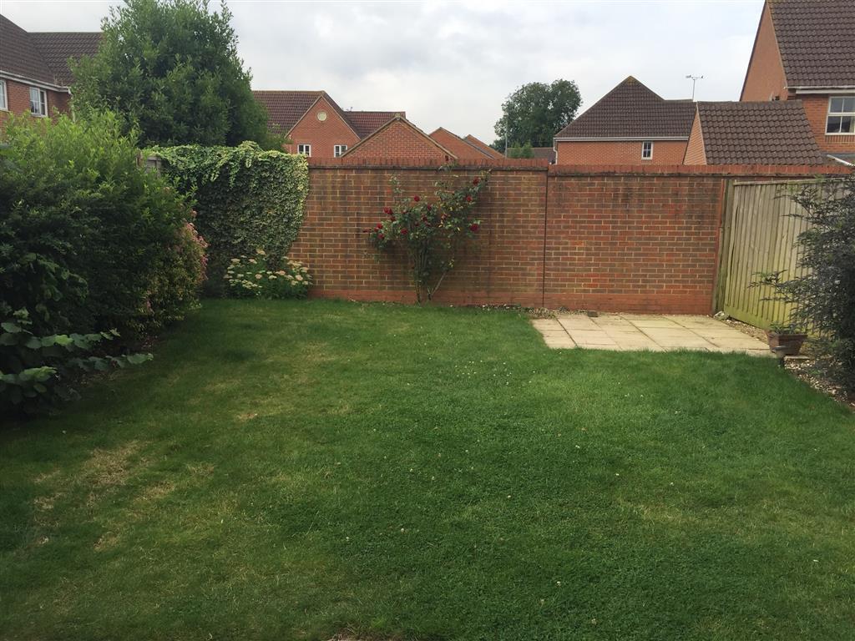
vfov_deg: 48.2
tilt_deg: -10.7
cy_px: 320
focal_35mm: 29
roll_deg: -1.2
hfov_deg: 61.7
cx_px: 428
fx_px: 716
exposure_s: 1/520
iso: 32
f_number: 2.2
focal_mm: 4.15
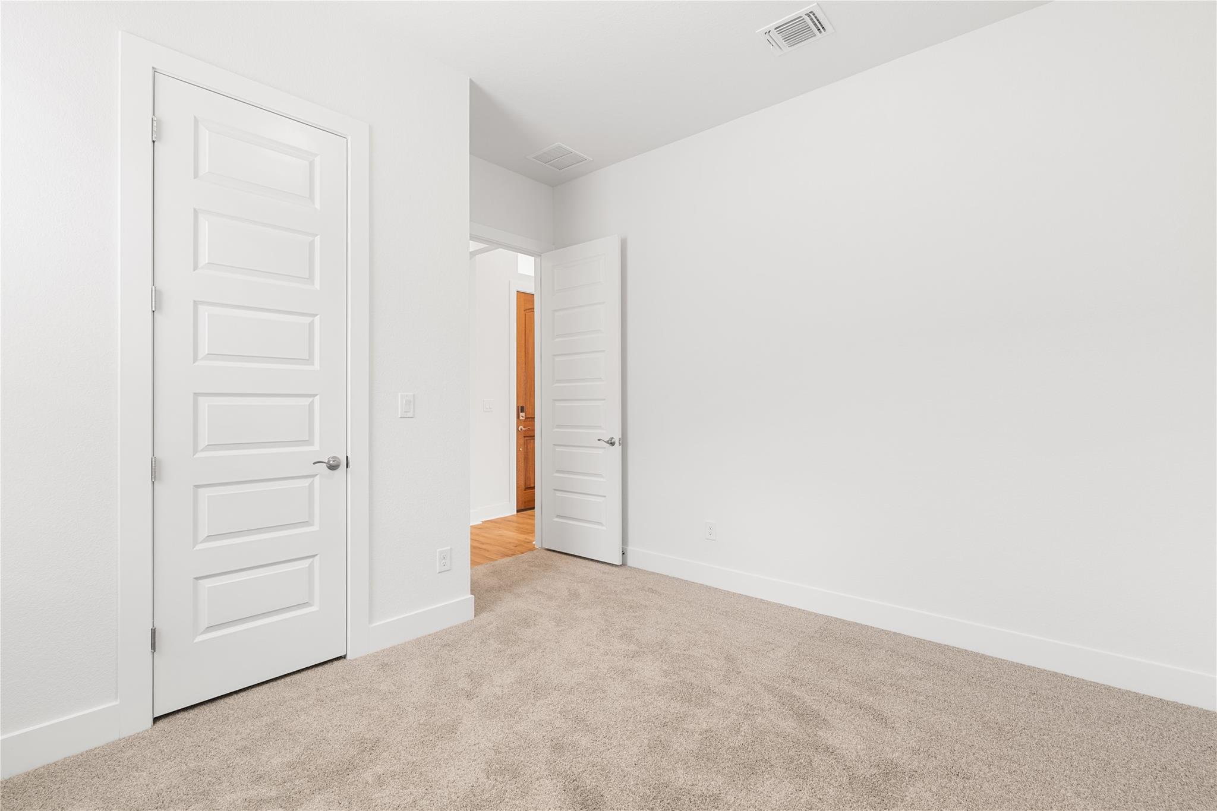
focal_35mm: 16
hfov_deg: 96.7
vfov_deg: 73.7
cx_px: 608
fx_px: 541
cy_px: 406
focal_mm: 16
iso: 250
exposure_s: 1.3
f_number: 10
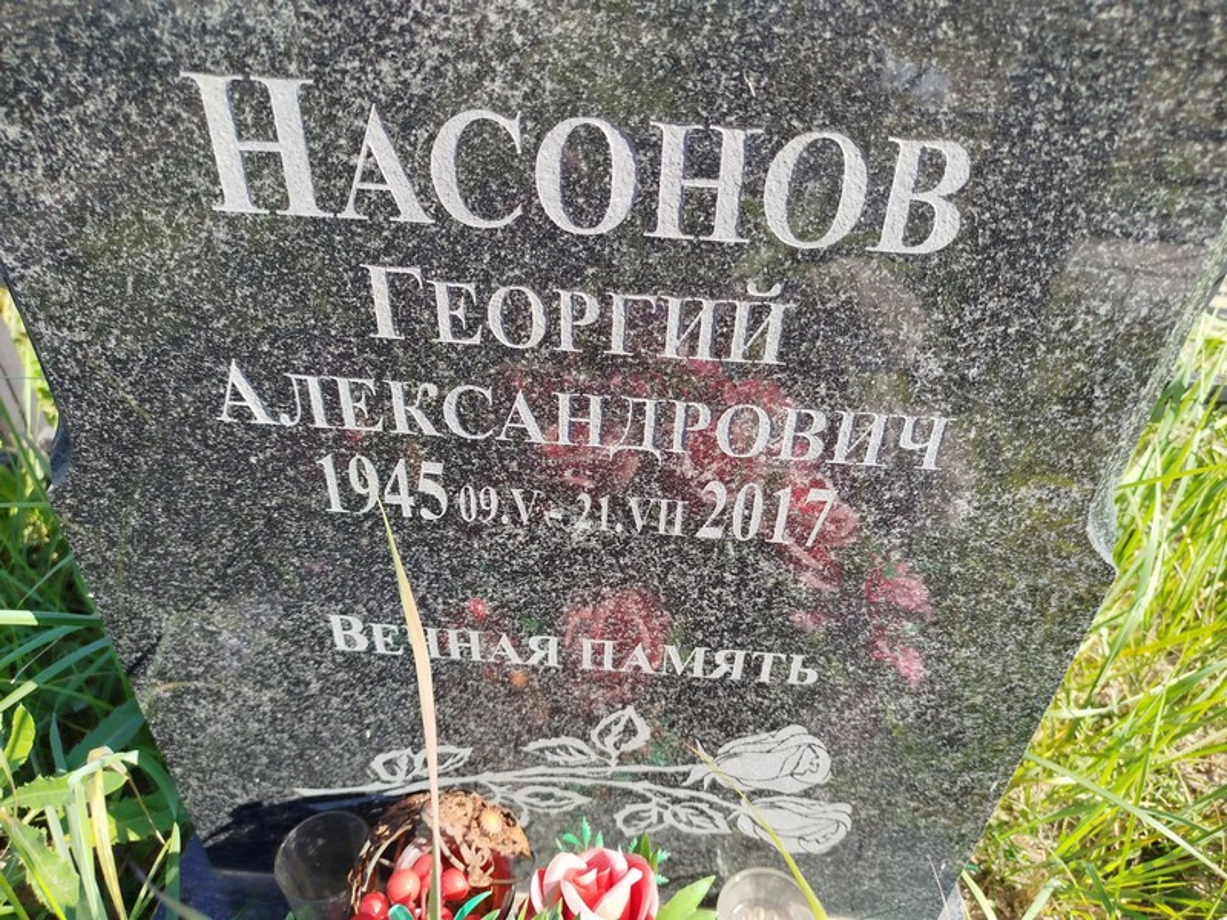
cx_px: 614
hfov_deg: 71.6
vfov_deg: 56.8
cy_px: 460
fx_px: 851
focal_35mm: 24
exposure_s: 1/341
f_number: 1.7
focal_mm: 5.31
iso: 50
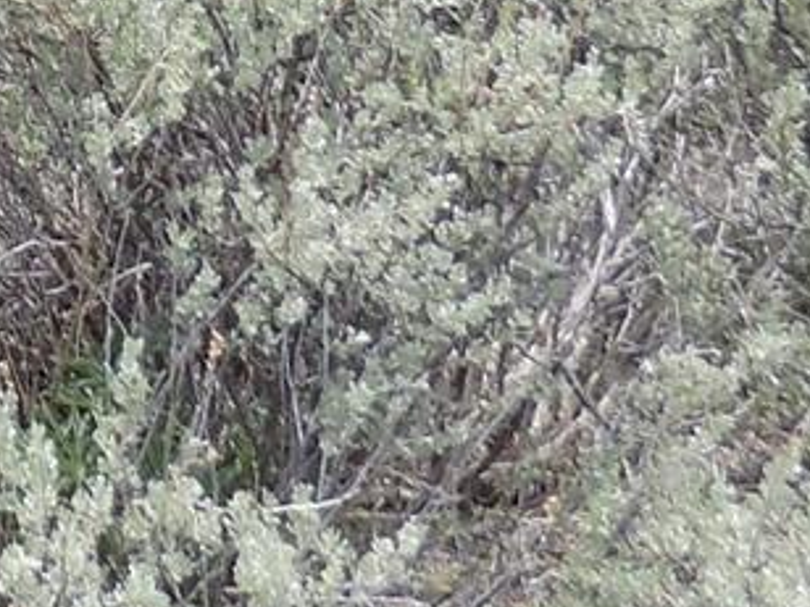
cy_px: -830
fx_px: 2621
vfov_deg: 11.2
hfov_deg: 15.0
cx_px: -692
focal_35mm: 112
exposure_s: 1/400
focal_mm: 4
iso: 80
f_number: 3.1
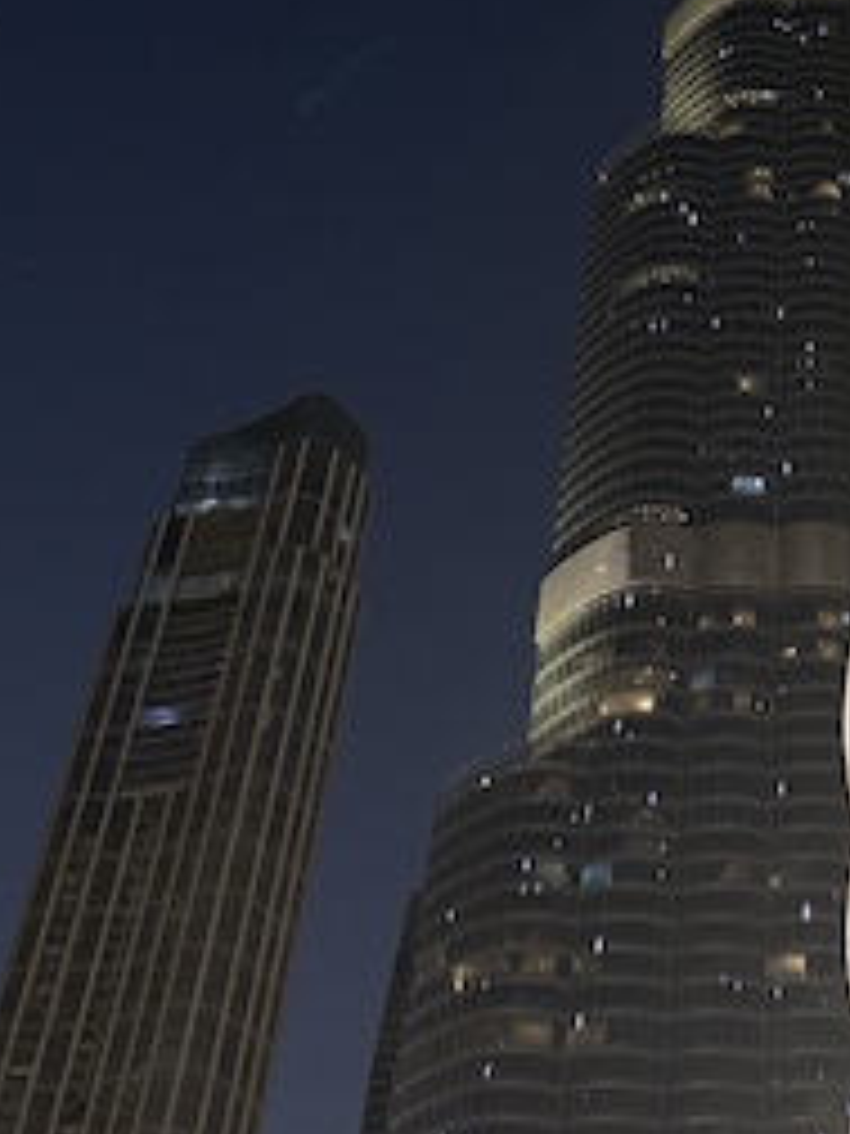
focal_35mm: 66
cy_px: 252
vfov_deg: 28.8
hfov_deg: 21.7
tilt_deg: +48.7
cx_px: 792
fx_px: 2161
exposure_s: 1/25
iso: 640
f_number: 1.8
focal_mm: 4.25
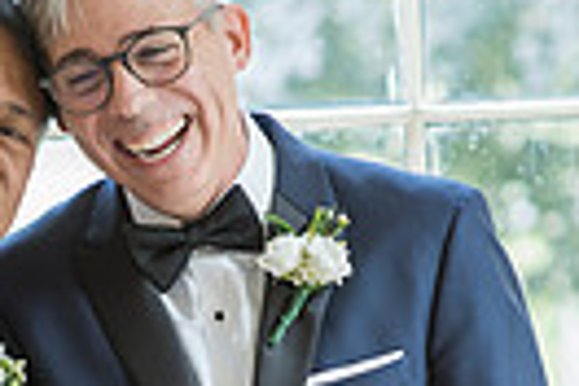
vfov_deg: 4.7
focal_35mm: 289
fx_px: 4648
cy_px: 430
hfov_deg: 7.1
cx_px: 118
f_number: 2.8
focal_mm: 85
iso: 500
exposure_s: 1/100
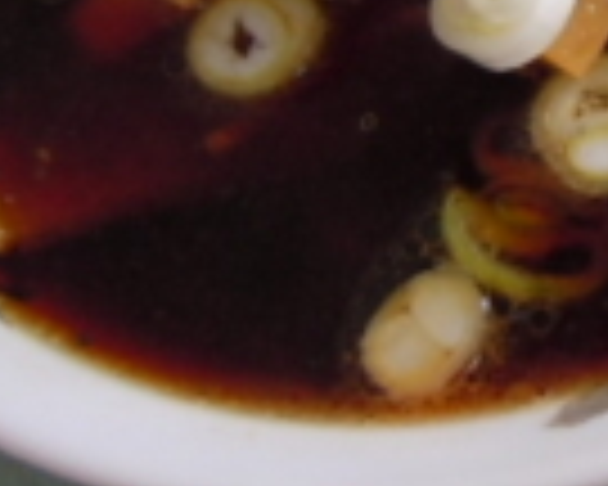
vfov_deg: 11.3
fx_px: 2339
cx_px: 950
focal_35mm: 130
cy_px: -297
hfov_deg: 13.8
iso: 200
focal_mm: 5.4
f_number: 3.5
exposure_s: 1/60
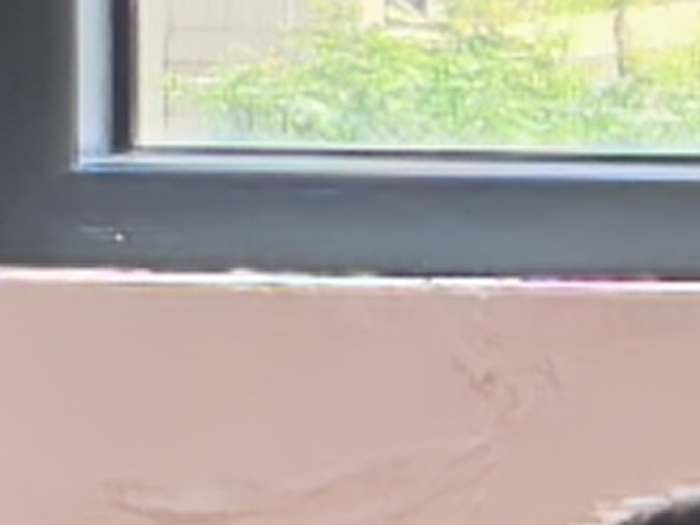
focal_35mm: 596
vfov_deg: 2.5
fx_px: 12050
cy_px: 601
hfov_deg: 3.2
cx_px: 2237
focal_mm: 5.75
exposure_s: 1/295
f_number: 2
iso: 50
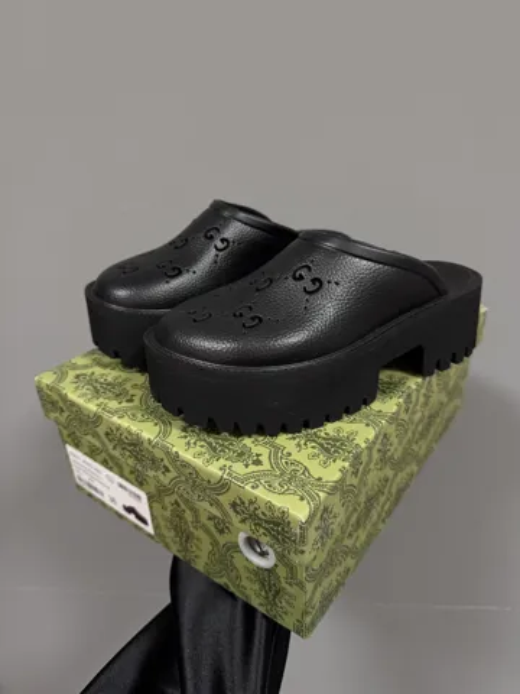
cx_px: 260
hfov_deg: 56.8
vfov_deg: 71.6
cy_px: 347
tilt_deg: -12.4
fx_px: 481
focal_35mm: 24
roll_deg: +0.9
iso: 250
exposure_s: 1/60
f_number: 1.78
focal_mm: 6.76
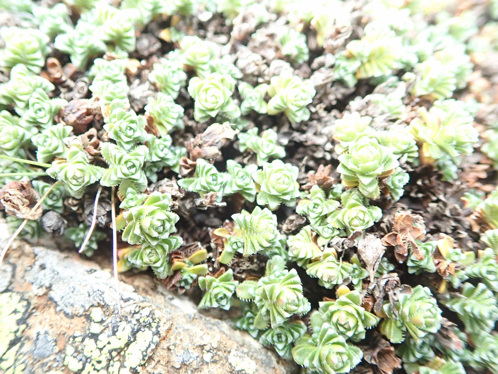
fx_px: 432
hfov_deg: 60.0
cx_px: 249
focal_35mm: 30
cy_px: 187
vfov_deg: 46.8
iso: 500
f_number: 2.3
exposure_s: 1/125
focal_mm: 5.5
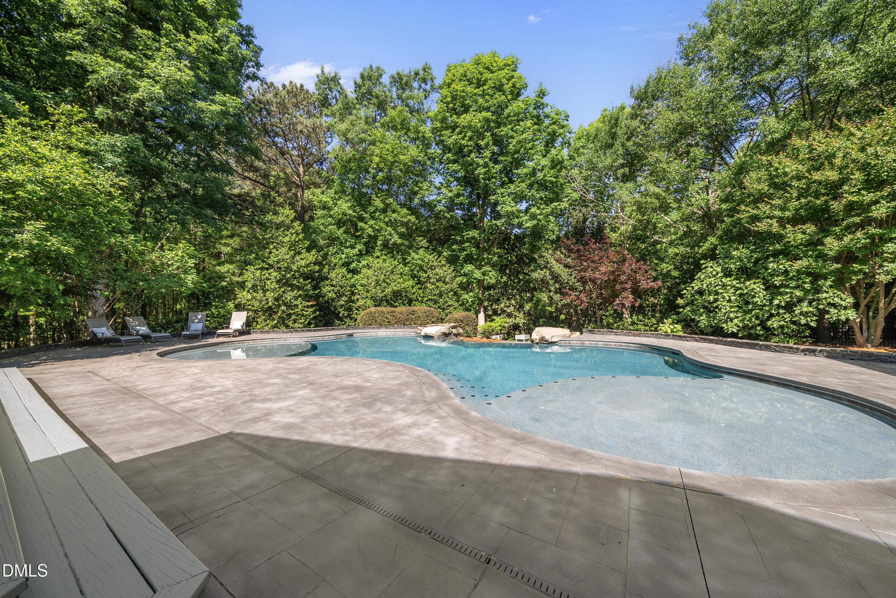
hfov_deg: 112.6
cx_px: 448
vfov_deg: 90.1
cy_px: 299
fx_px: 299
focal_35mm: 12
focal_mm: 12
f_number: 7.1
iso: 80
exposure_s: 1/125
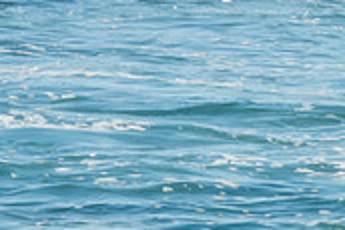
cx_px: 550
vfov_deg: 0.9
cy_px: -155
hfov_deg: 1.4
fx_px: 14089
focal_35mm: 1469
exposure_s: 1/30
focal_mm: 290
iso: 100
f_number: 25
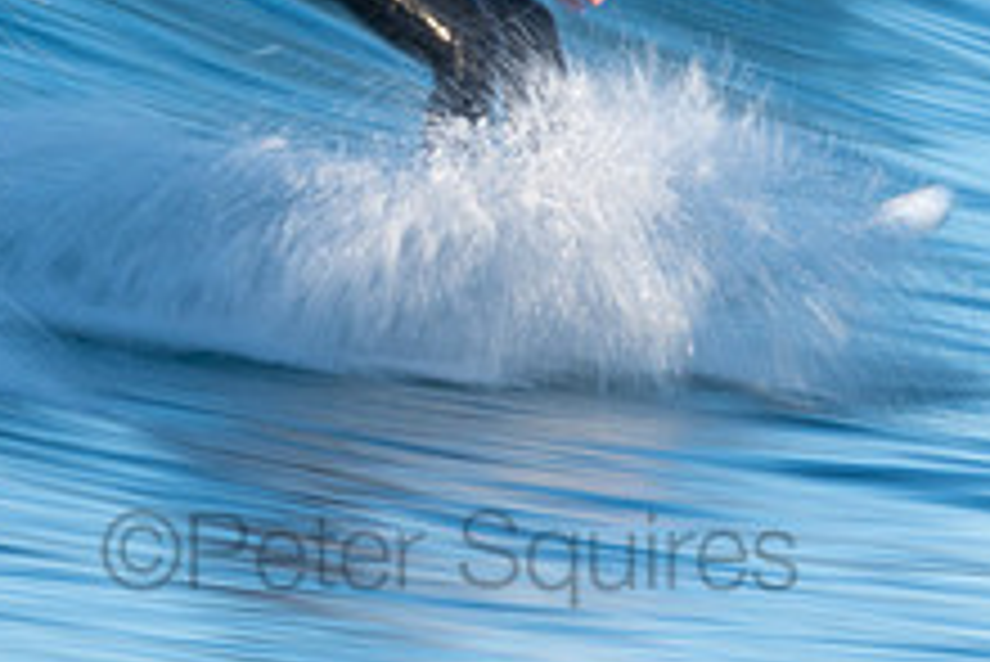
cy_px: -196
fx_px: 54374
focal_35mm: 1976
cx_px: 450
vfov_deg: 0.7
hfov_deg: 1.0
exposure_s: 1/20
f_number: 22
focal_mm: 500
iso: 100
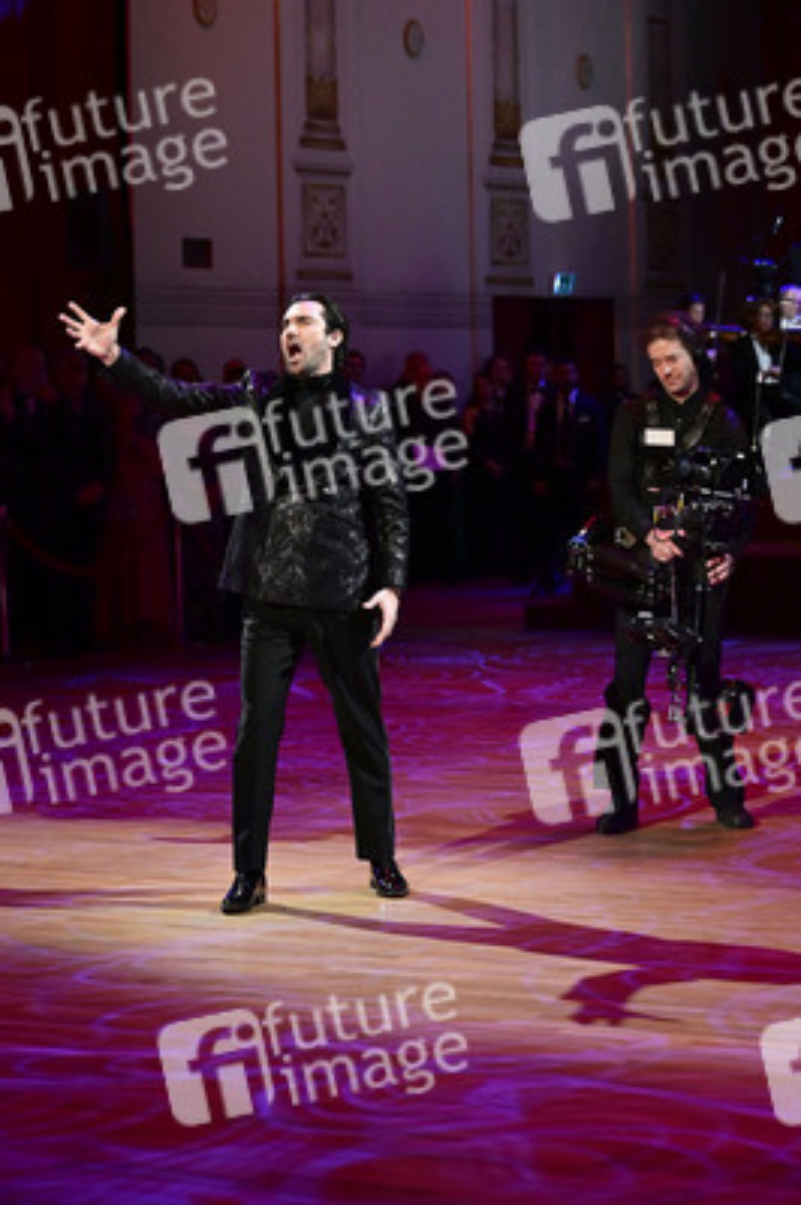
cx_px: 400
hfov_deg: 19.4
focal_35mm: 70
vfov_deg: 28.9
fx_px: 2340
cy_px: 602
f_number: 3.2
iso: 4000
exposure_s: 1/200
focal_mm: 70
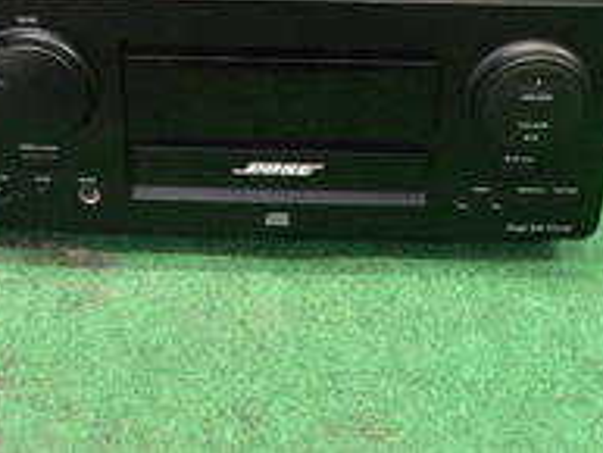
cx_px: 247
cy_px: 14
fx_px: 1238
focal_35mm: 71
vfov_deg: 20.2
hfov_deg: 27.3
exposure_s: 1/6
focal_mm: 6
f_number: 2.8
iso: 200
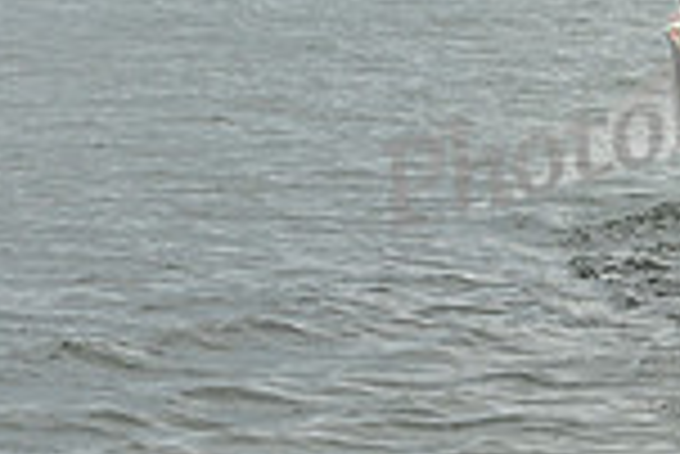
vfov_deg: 5.1
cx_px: 1252
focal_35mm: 269
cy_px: -182
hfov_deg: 7.4
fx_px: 5086
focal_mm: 70
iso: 320
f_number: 7.1
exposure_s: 1/1250
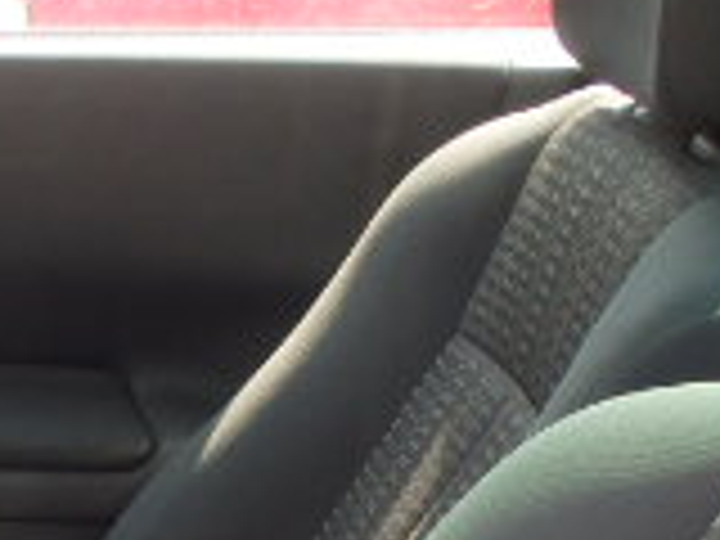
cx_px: -590
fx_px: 2330
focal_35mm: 112
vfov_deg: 12.2
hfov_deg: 15.1
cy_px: 940
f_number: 3.9
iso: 125
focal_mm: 5
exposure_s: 1/60
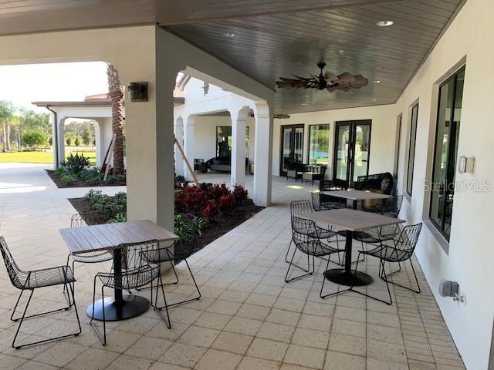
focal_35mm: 26
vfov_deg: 53.1
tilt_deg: -6.3
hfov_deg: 67.3
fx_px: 371
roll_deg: -1.1
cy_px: 185
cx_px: 247
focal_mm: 4.25
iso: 25
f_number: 1.8
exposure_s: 1/121
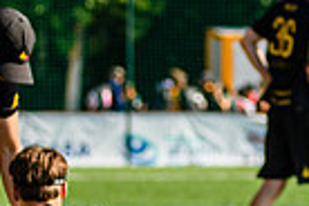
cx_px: 400
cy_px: 154
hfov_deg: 3.2
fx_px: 5536
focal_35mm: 645
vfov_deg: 2.1
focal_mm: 86
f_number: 3.2
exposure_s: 1/1600
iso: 180
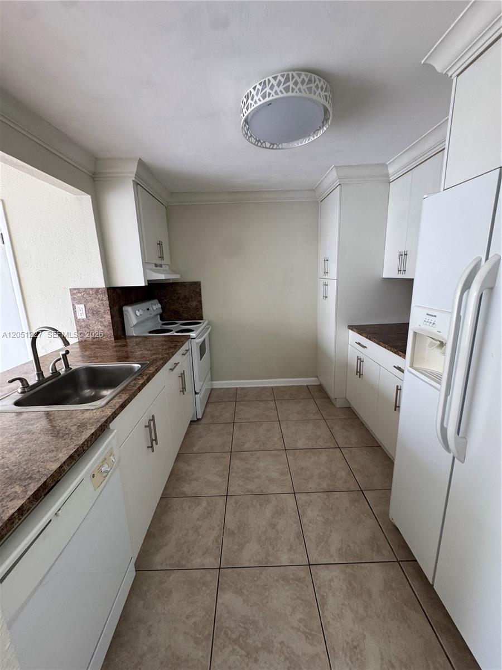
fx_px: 271
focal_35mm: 14
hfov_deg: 85.7
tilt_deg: -14.5
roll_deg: +1.9
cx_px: 251
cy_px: 335
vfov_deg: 102.1
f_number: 2.2
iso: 160
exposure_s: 1/60
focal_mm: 2.22
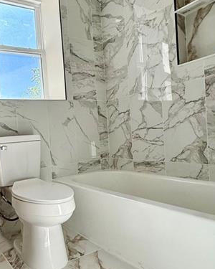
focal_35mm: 28
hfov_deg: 47.3
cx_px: 29
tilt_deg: -1.8
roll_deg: +3.7
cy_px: 146
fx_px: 223
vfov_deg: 62.1
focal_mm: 2.22
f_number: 2.2
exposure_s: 1/321
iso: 64
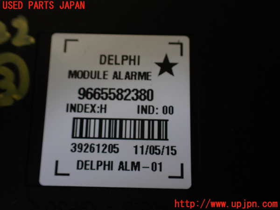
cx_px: 140
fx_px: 243
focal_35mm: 30
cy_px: 105
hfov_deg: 60.0
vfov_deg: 46.8
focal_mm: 5.4
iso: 160
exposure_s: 1/125
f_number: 2.3
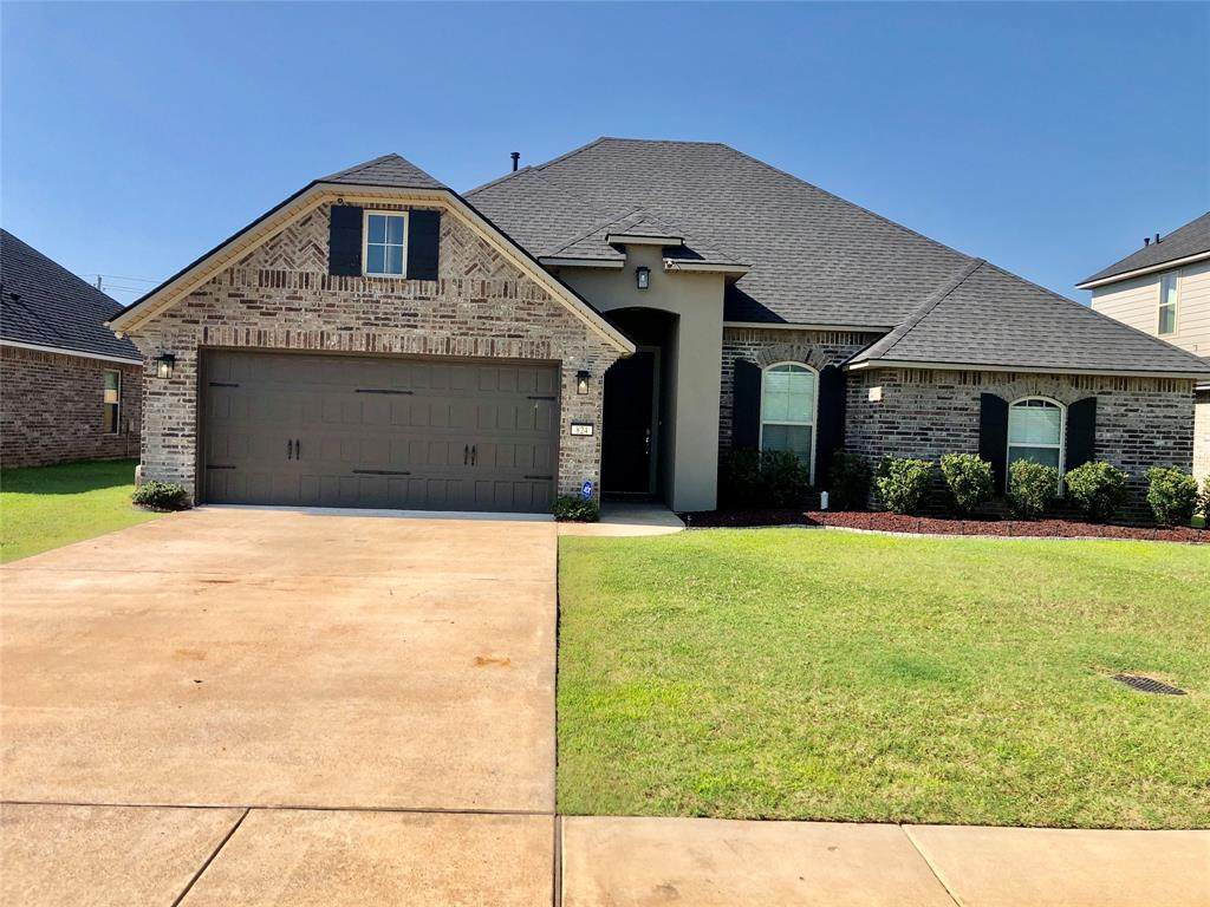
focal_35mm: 28
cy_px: 454
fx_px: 979
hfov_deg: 63.4
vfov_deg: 49.7
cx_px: 605
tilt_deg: -1.4
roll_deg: -2.6
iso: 20
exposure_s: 1/1736
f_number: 1.8
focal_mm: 3.99
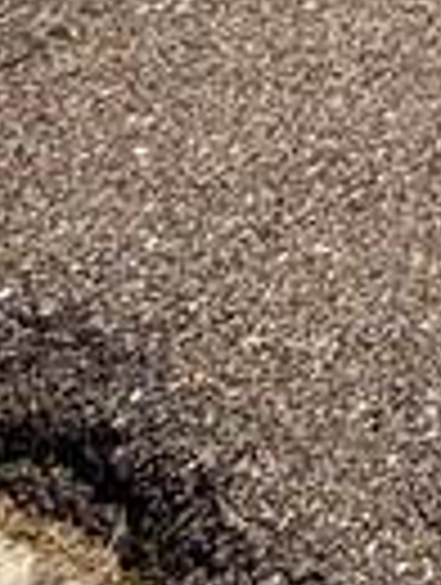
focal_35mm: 110
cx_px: 1719
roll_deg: +2.7
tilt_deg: -10.9
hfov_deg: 8.2
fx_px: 1862
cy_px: -904
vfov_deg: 12.7
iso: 20
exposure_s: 1/1848
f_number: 2.2
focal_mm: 2.22
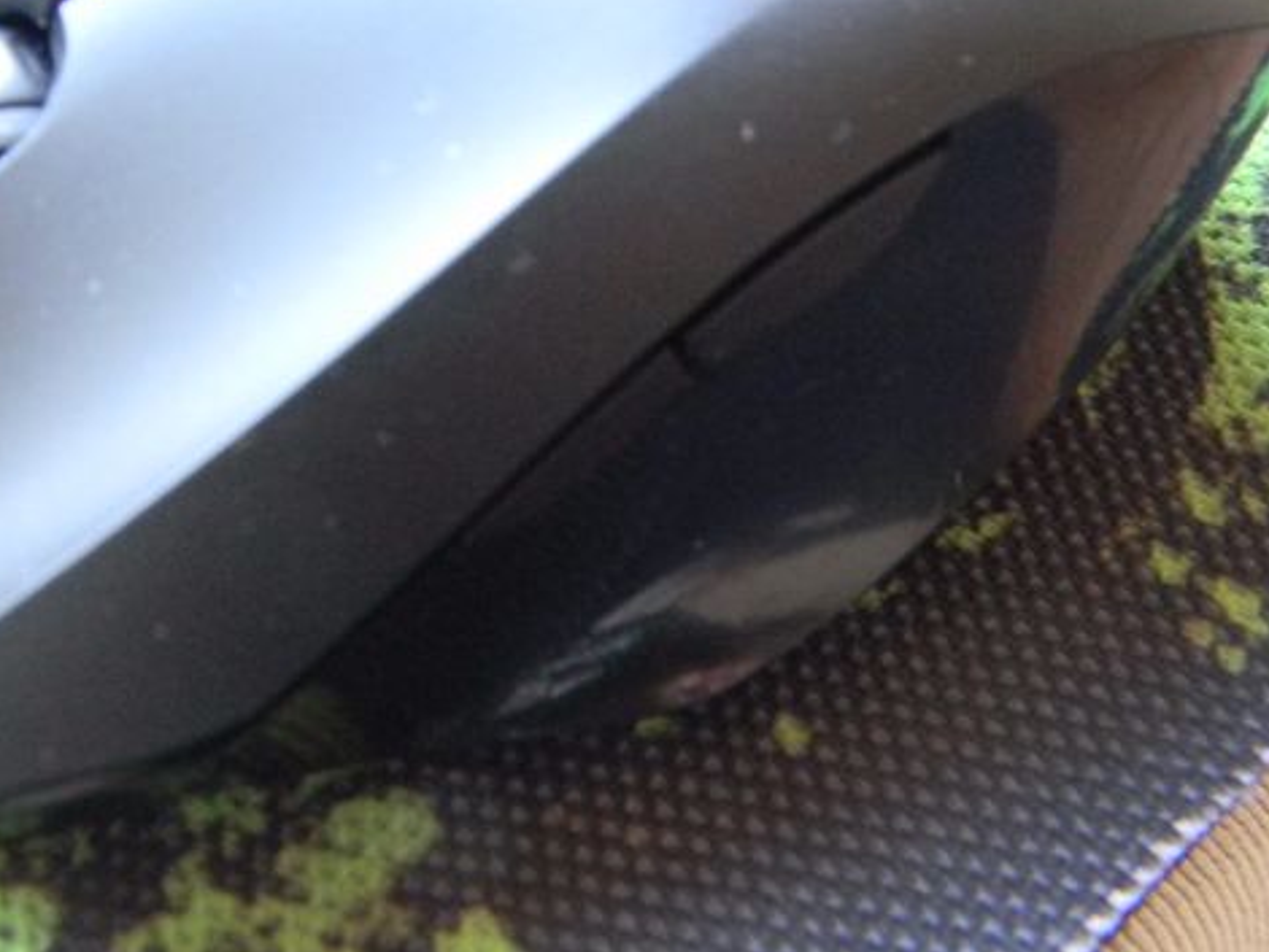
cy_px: 310
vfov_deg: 22.8
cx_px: 580
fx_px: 2347
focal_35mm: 64
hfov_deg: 30.2
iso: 200
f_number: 3.9
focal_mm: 8.6
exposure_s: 1/3.7
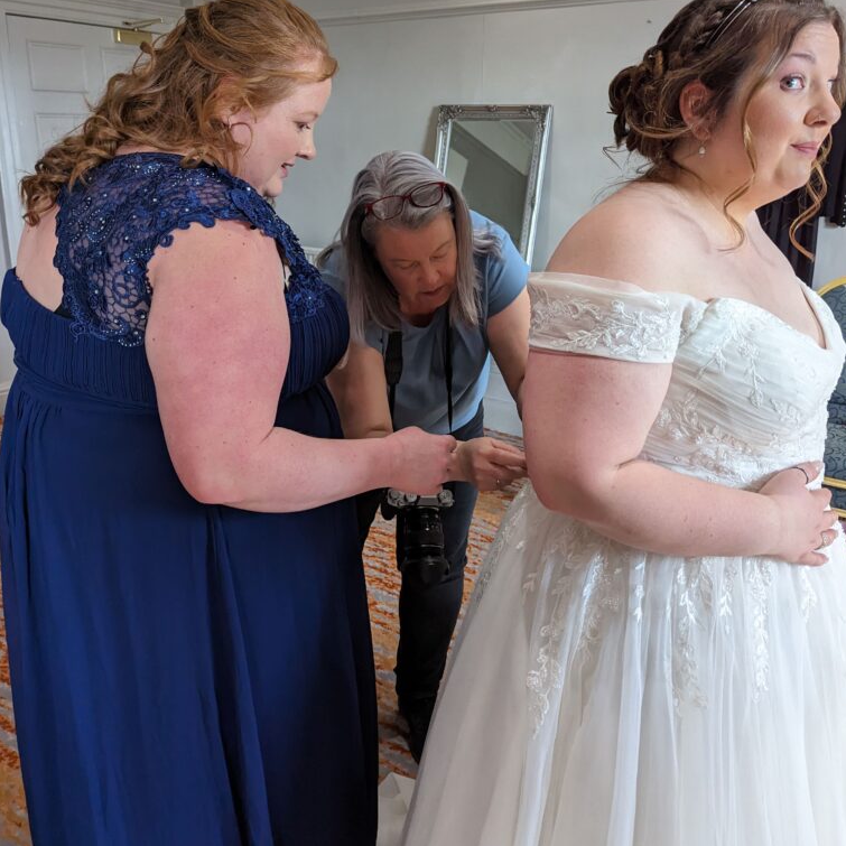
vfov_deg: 55.3
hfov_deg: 55.6
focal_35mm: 29
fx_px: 802
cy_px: 351
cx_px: 416
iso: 919
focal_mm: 6.81
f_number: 1.85
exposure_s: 1/432
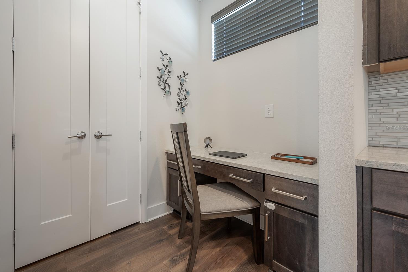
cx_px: 191
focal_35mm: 15
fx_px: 170
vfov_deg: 77.2
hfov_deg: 100.2
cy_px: 127
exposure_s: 1/8
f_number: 10
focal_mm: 14
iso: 320
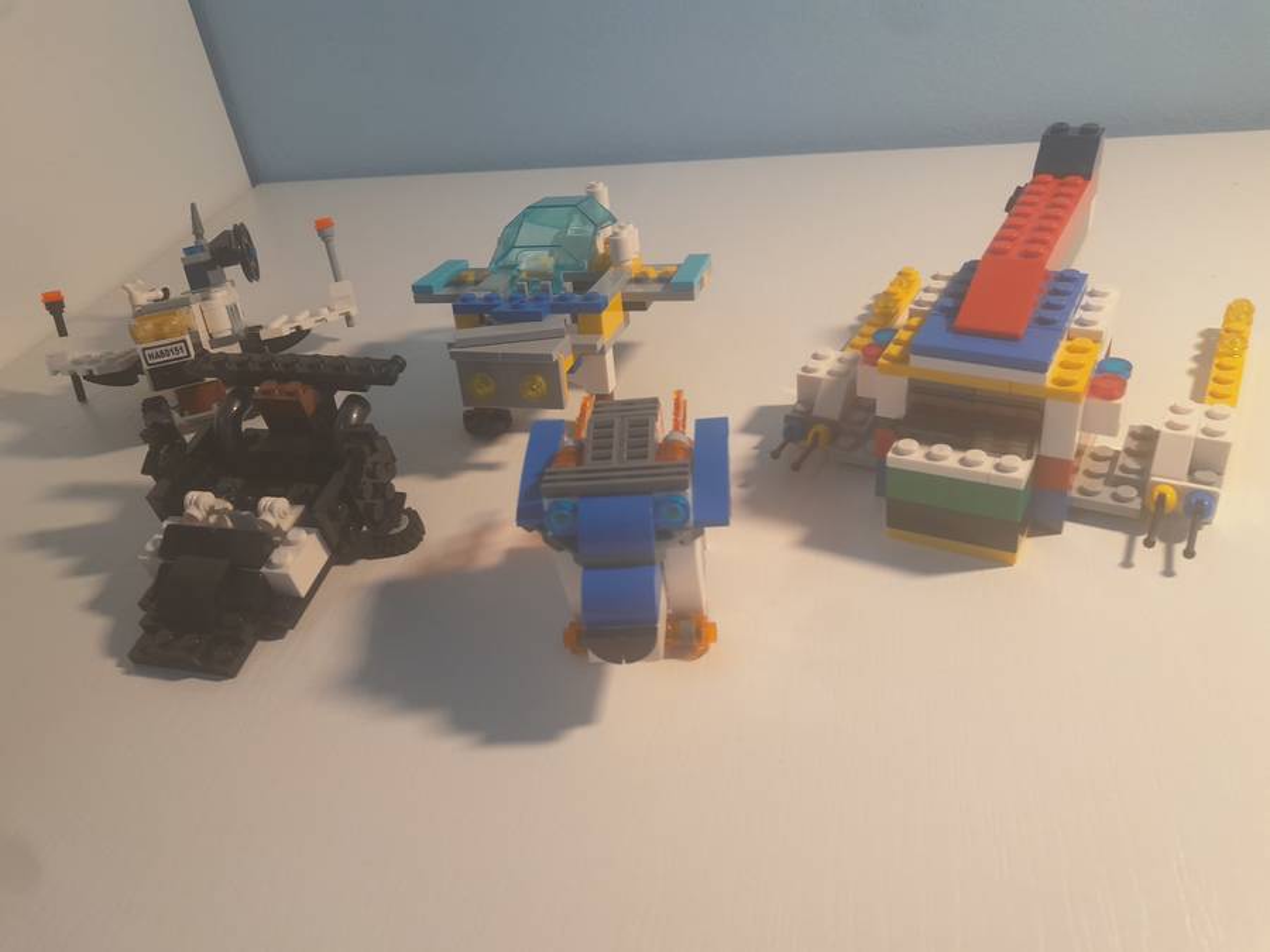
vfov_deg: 53.1
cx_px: 635
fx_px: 954
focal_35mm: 26
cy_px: 476
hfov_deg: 67.3
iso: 80
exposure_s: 1/60
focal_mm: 4
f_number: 1.8
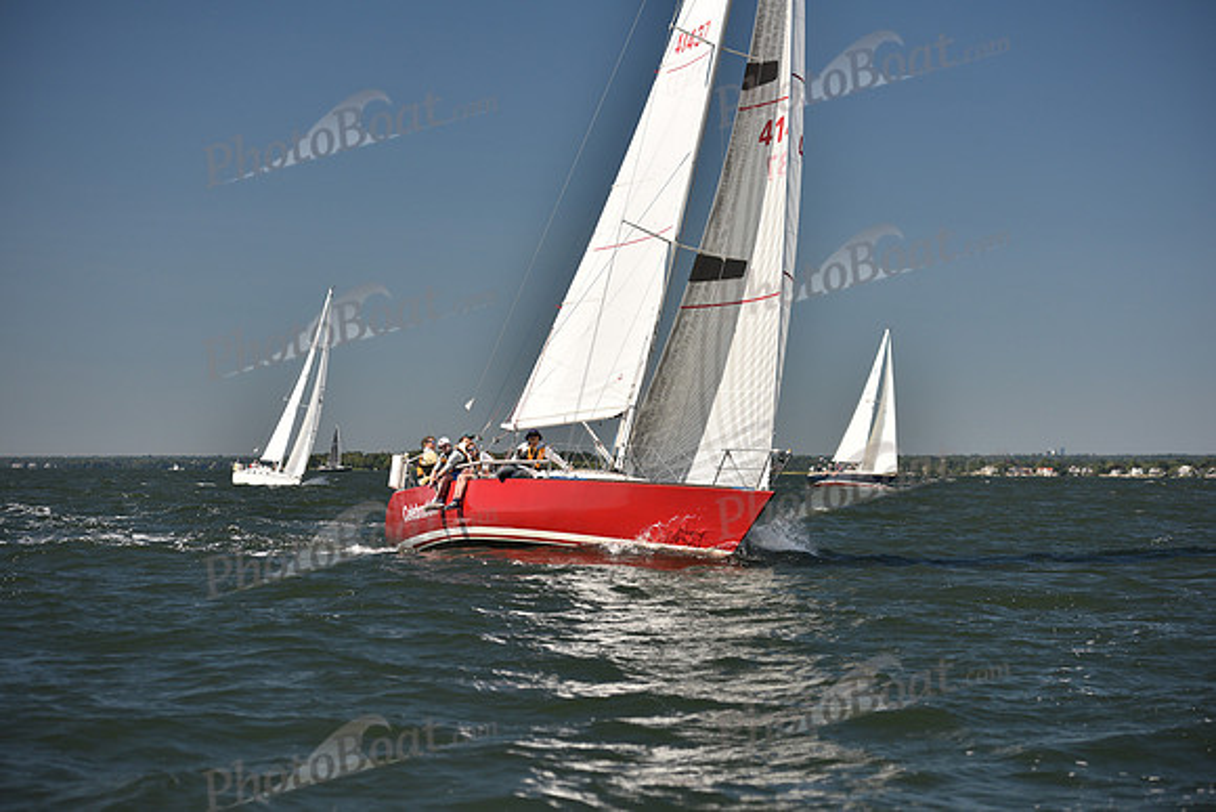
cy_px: 406
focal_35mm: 95
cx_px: 608
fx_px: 3209
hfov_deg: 21.5
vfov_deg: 14.4
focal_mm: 95
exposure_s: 1/1250
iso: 250
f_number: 4
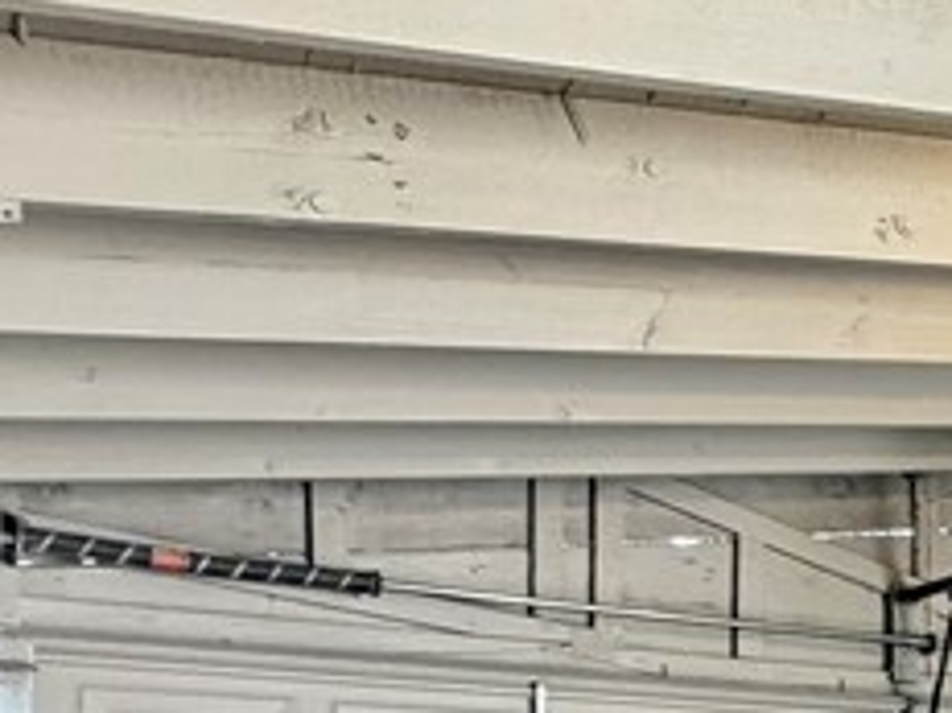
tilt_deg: -0.6
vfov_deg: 21.9
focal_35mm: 62
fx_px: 1704
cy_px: 845
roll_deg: +1.2
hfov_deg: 27.0
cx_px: 1187
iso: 320
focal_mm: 2.22
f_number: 2.2
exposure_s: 1/60
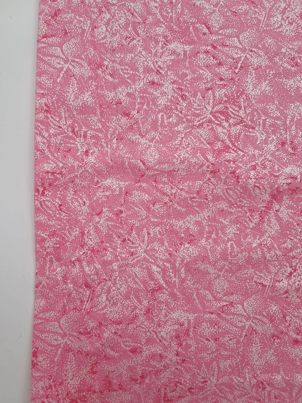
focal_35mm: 27
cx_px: 151
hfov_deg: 51.4
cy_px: 202
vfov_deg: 65.3
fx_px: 314
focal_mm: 4
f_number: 1.8
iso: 50
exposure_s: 1/50
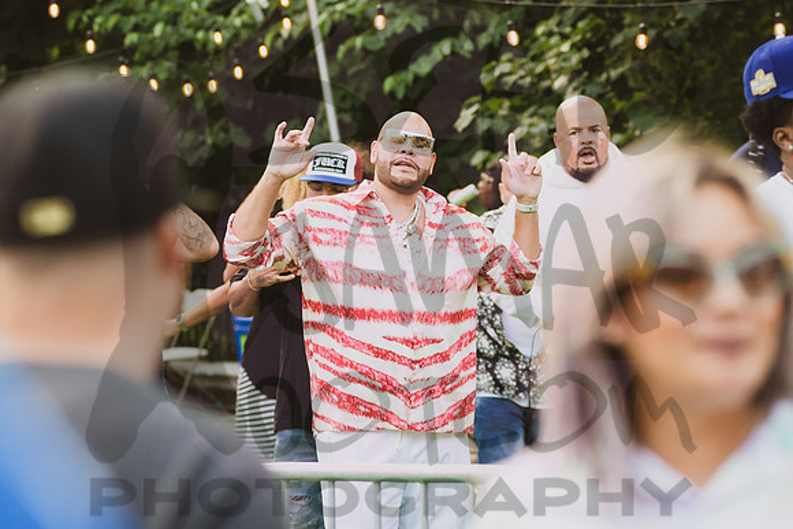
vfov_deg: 7.4
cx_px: 426
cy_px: 249
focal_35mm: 187
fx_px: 4110
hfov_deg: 11.0
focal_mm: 112
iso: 1000
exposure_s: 1/250
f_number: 4.5
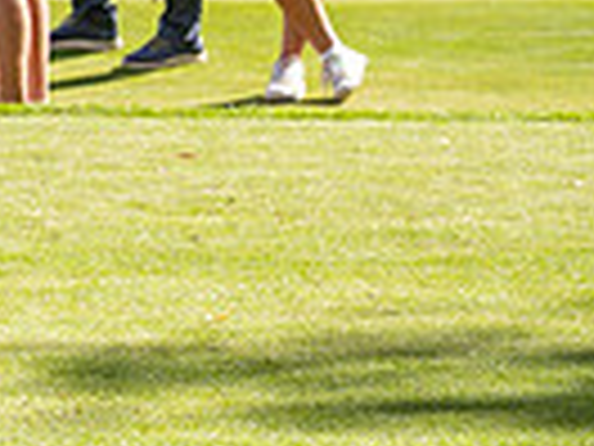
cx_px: -688
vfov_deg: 5.0
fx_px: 5062
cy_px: -72
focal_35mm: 295
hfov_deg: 6.5
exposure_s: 1/160
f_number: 6.3
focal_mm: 70
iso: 100
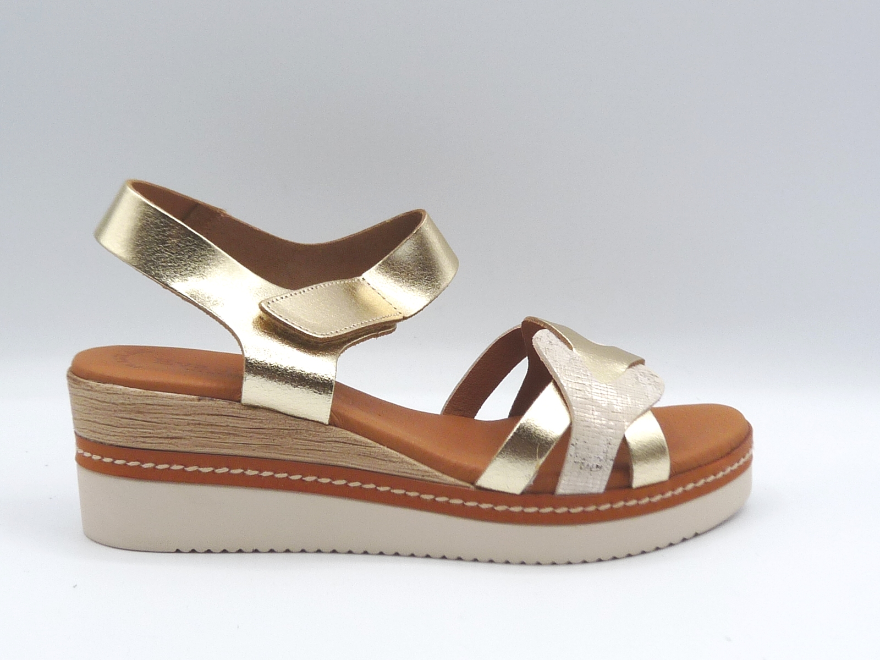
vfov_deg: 27.5
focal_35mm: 53
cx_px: 440
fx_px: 1347
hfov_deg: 36.2
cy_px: 330
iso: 100
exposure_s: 1/200
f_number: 5
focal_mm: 5.4
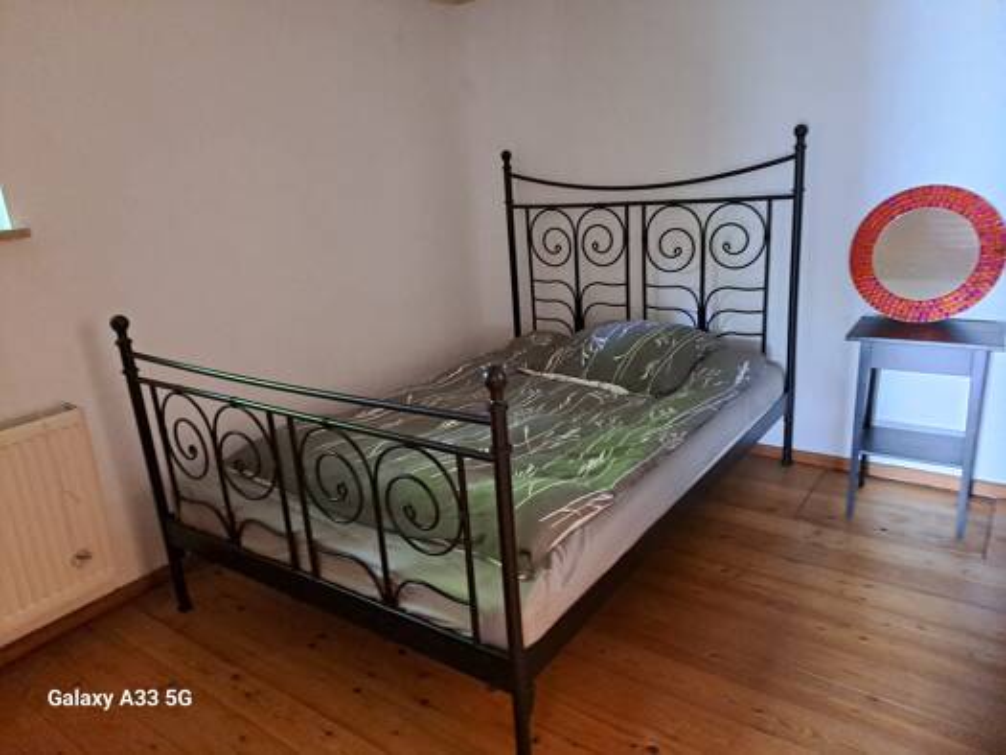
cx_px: 503
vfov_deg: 54.9
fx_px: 727
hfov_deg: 69.4
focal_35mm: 25
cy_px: 378
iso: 1000
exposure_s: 1/20
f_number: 1.8
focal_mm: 4.65
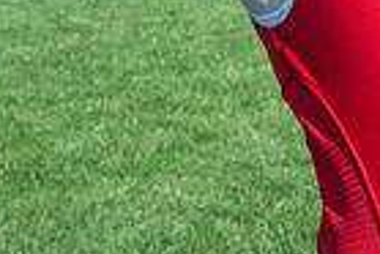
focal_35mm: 200
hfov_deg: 9.9
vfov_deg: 6.8
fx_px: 2113
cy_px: -163
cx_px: 585
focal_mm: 48
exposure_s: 1/400
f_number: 11
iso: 320
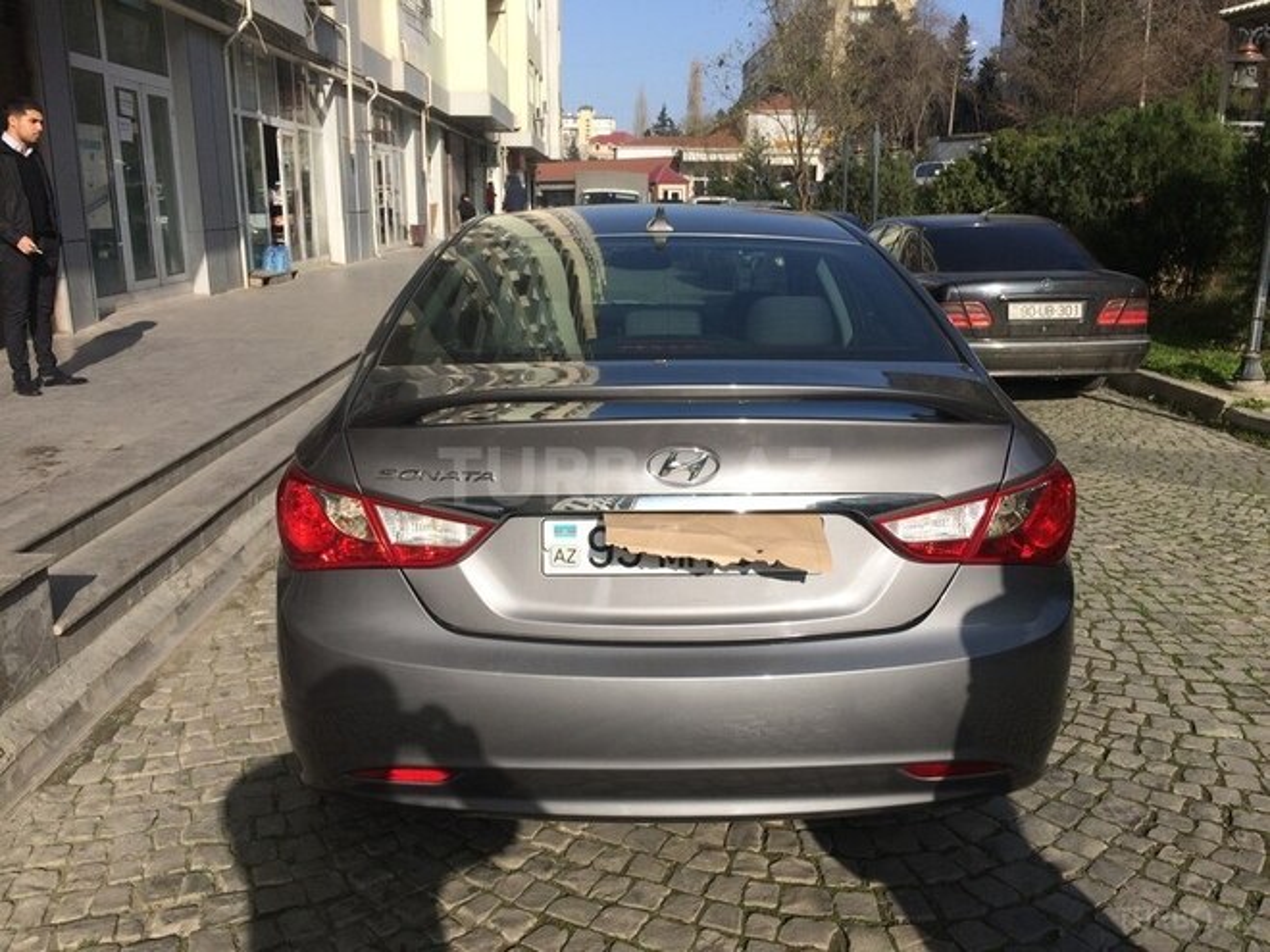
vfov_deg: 48.2
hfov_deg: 61.7
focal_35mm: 29
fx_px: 1064
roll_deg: -0.9
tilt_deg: -16.5
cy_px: 476
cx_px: 635
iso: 32
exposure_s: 1/2283
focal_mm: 4.15
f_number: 2.2
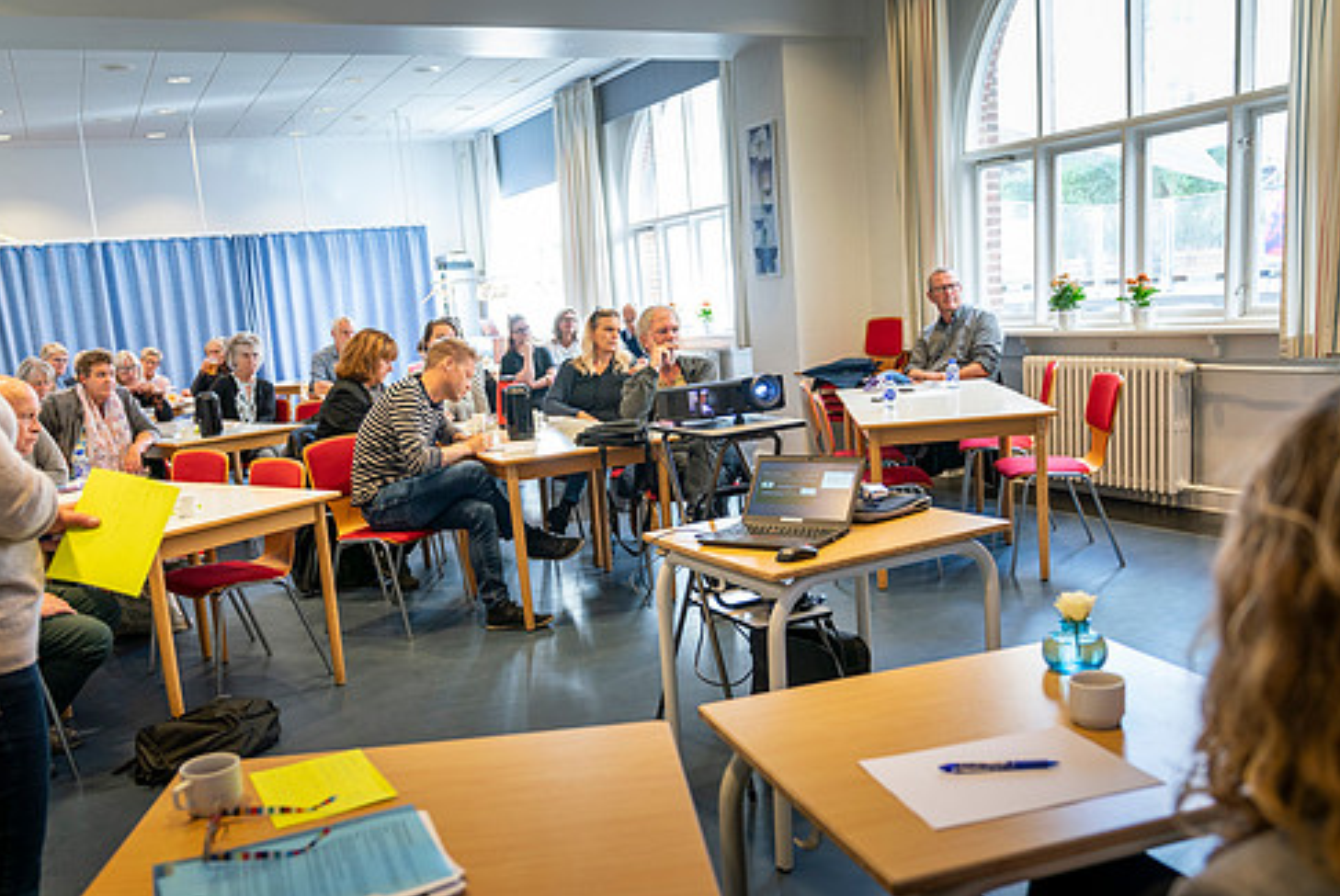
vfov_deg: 42.3
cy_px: 506
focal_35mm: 31
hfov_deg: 60.2
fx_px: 1155
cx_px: 634
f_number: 2.8
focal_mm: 26
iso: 800
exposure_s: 1/125
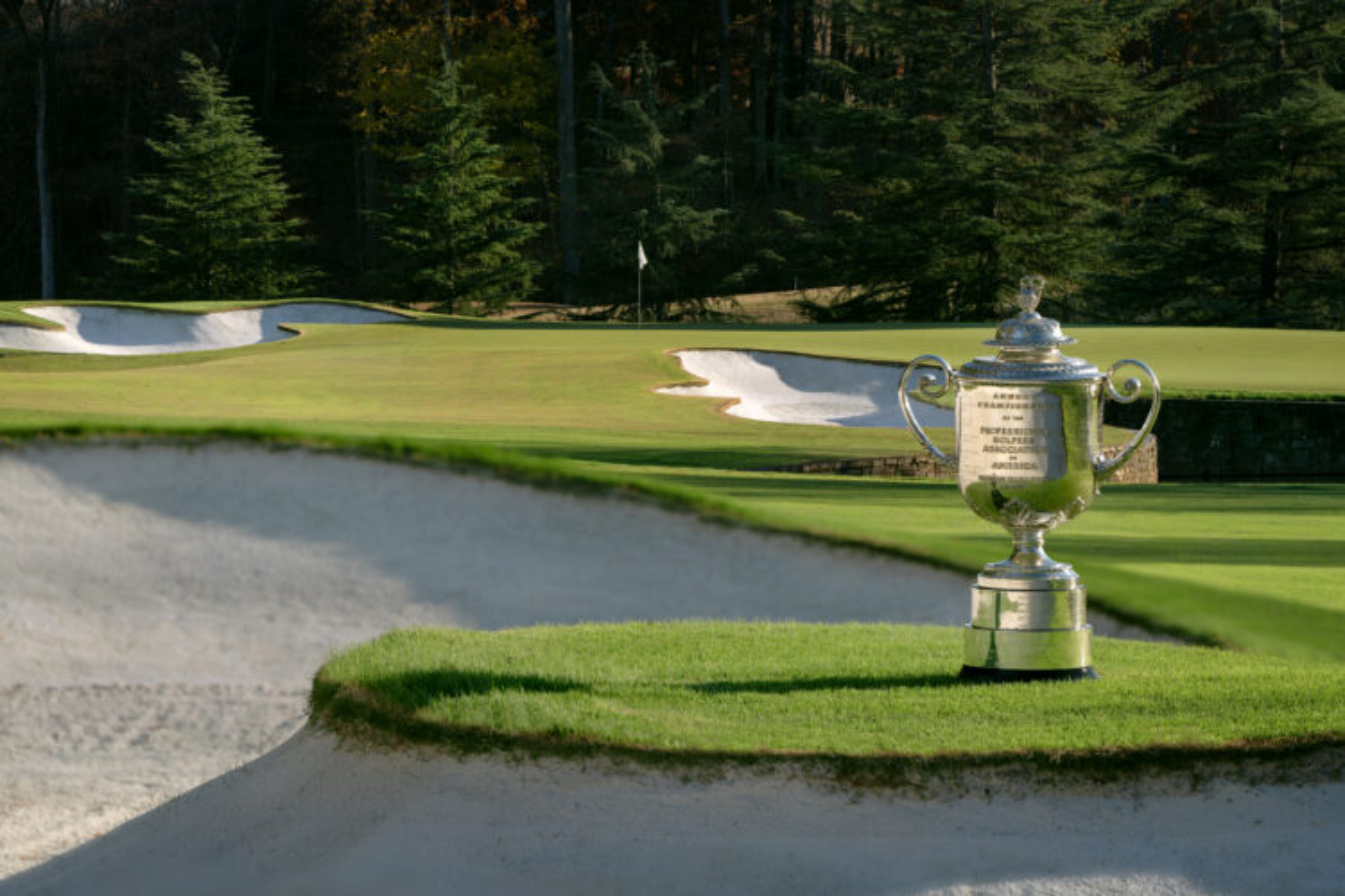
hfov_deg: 7.7
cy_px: 448
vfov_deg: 5.1
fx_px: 10012
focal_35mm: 268
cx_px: 672
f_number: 8
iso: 50
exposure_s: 1/60
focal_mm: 268
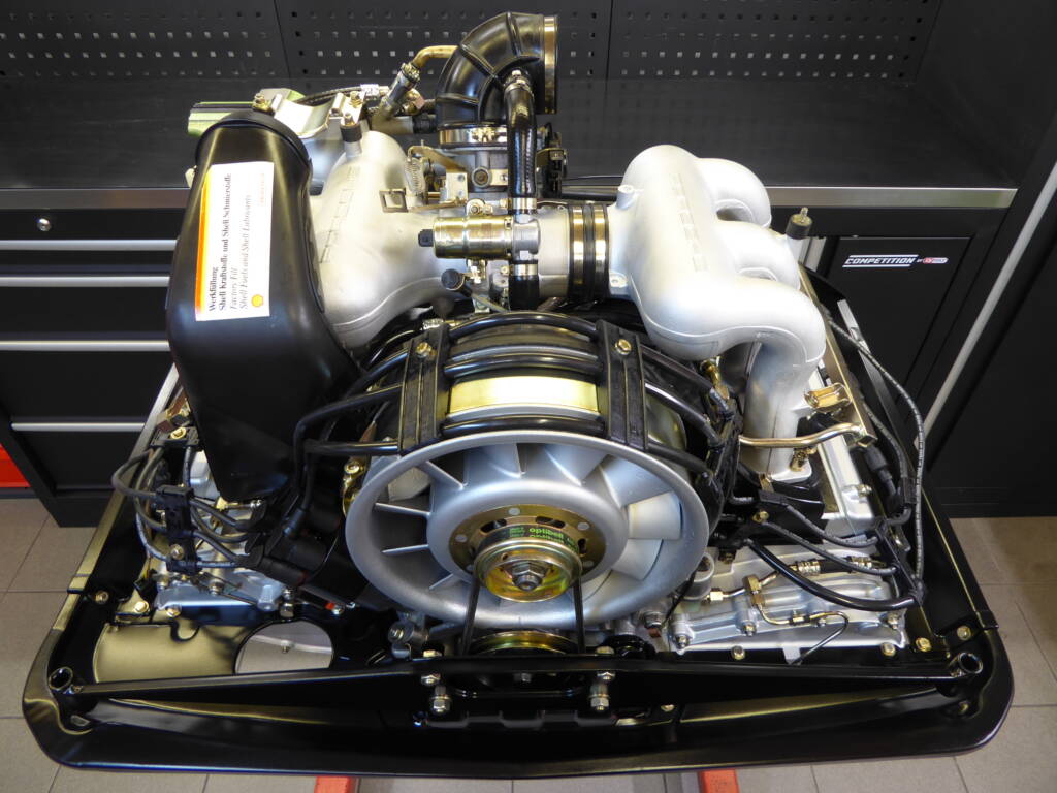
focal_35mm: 24
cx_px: 528
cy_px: 396
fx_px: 733
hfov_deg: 71.6
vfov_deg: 56.8
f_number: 3.3
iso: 80
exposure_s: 1/4
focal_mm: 4.3
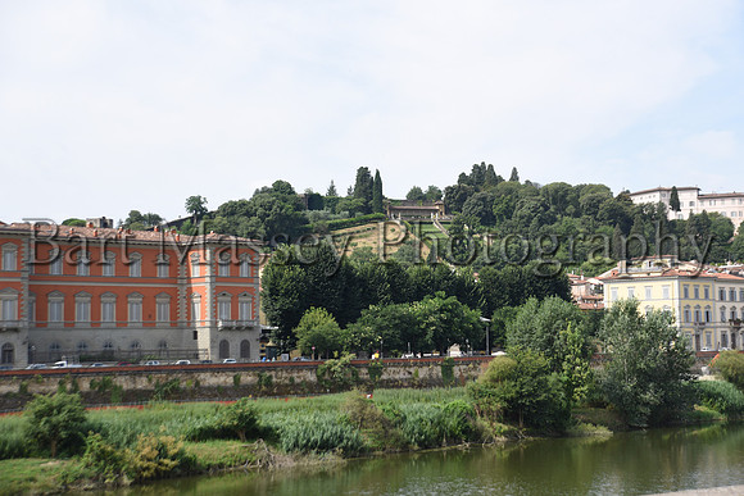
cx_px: 372
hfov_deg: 30.5
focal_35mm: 66
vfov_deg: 20.6
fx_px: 1364
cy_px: 248
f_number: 6.3
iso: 64
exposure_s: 1/200
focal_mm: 66
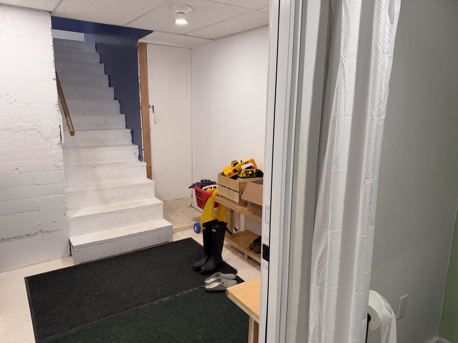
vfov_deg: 56.8
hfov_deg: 71.6
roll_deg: +0.6
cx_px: 229
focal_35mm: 24
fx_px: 318
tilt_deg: -11.9
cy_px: 172
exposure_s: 1/120
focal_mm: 6.76
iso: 160
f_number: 1.78
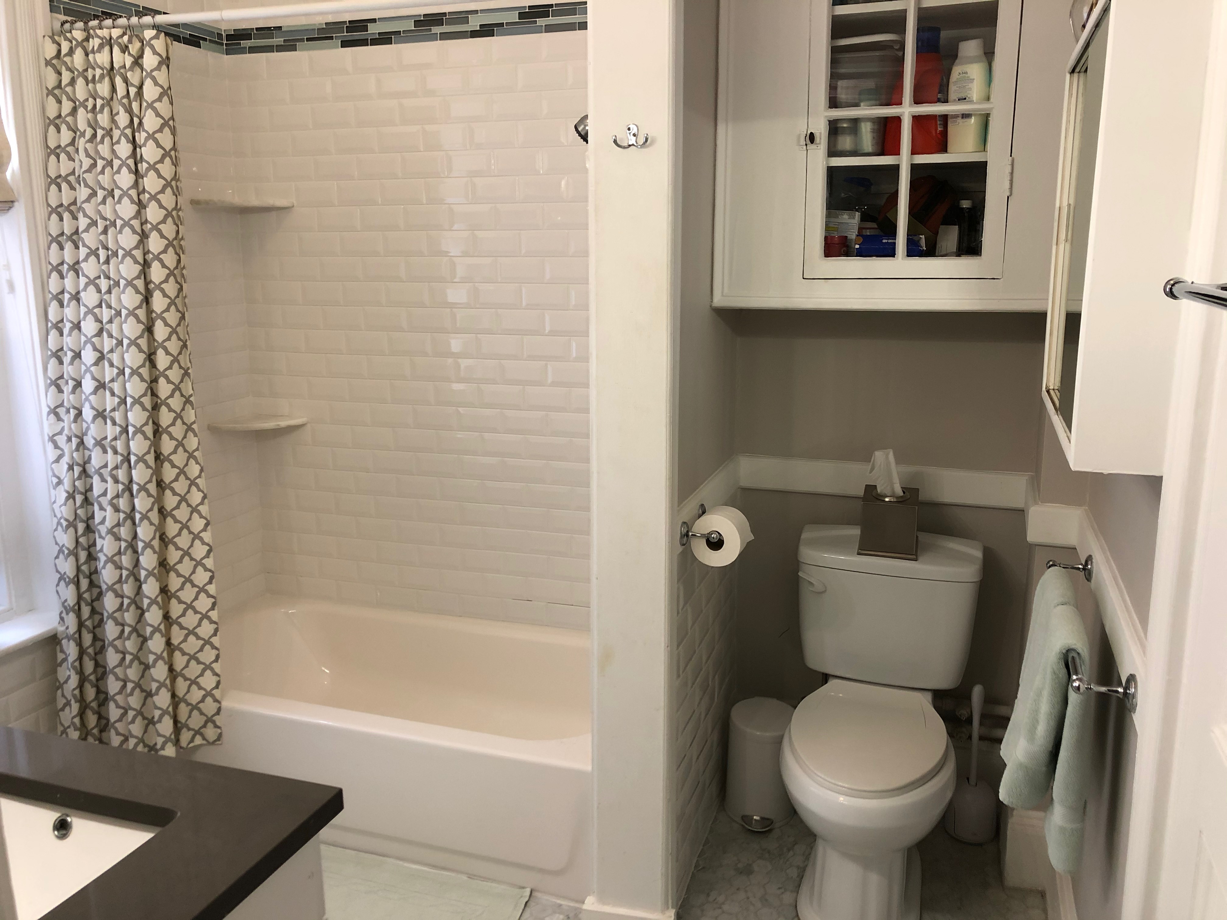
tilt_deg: -10.5
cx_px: 614
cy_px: 460
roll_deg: +0.4
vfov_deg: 49.7
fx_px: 992
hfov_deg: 63.4
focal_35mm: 28
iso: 32
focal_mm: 4
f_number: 1.8
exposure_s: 1/24
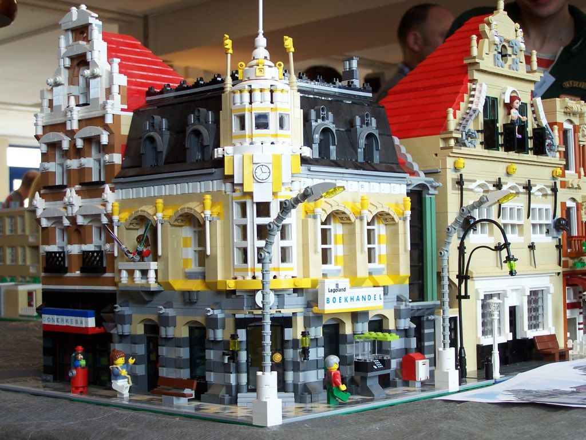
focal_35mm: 64
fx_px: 1083
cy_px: 220
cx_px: 293
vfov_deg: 22.9
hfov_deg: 30.3
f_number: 3.2
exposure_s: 1/30
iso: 80
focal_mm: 10.7
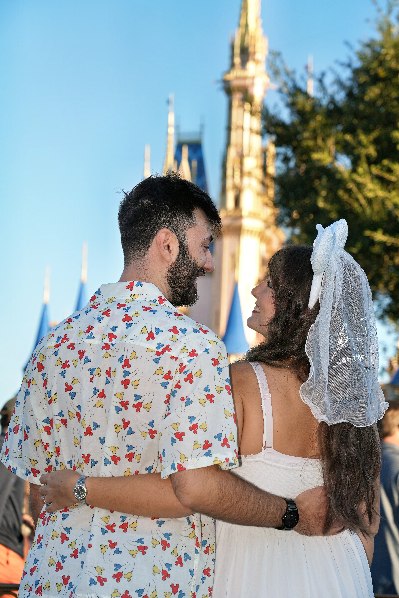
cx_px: 200
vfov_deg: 21.0
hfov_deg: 14.1
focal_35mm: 97
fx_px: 1612
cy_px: 299
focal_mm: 97
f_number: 7.1
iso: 200
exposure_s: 1/320
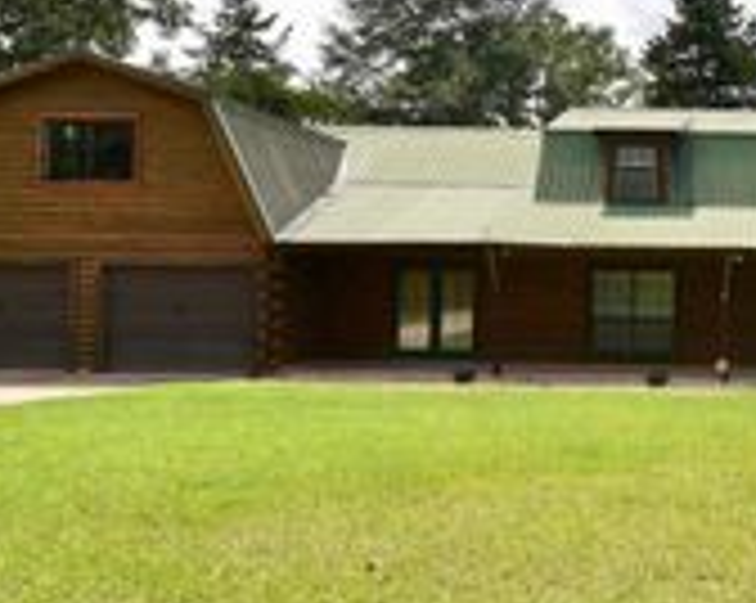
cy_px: 286
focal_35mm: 42
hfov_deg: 39.8
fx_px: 939
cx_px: 716
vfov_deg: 35.6
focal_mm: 10
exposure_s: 1/400
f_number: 10
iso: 200
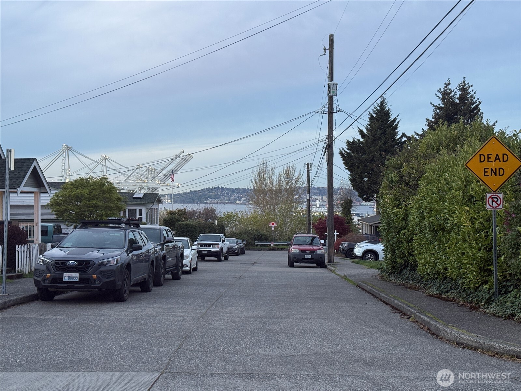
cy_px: 196
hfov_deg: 39.7
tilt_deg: +0.2
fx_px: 722
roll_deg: +0.3
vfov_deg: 30.3
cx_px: 260
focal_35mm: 48
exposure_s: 1/60
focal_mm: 6.76
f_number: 1.78
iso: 100
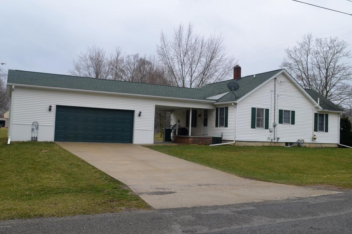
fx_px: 293
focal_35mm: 30
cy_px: 117
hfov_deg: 61.9
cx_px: 176
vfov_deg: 43.6
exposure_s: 1/250
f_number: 8
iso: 125
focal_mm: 20
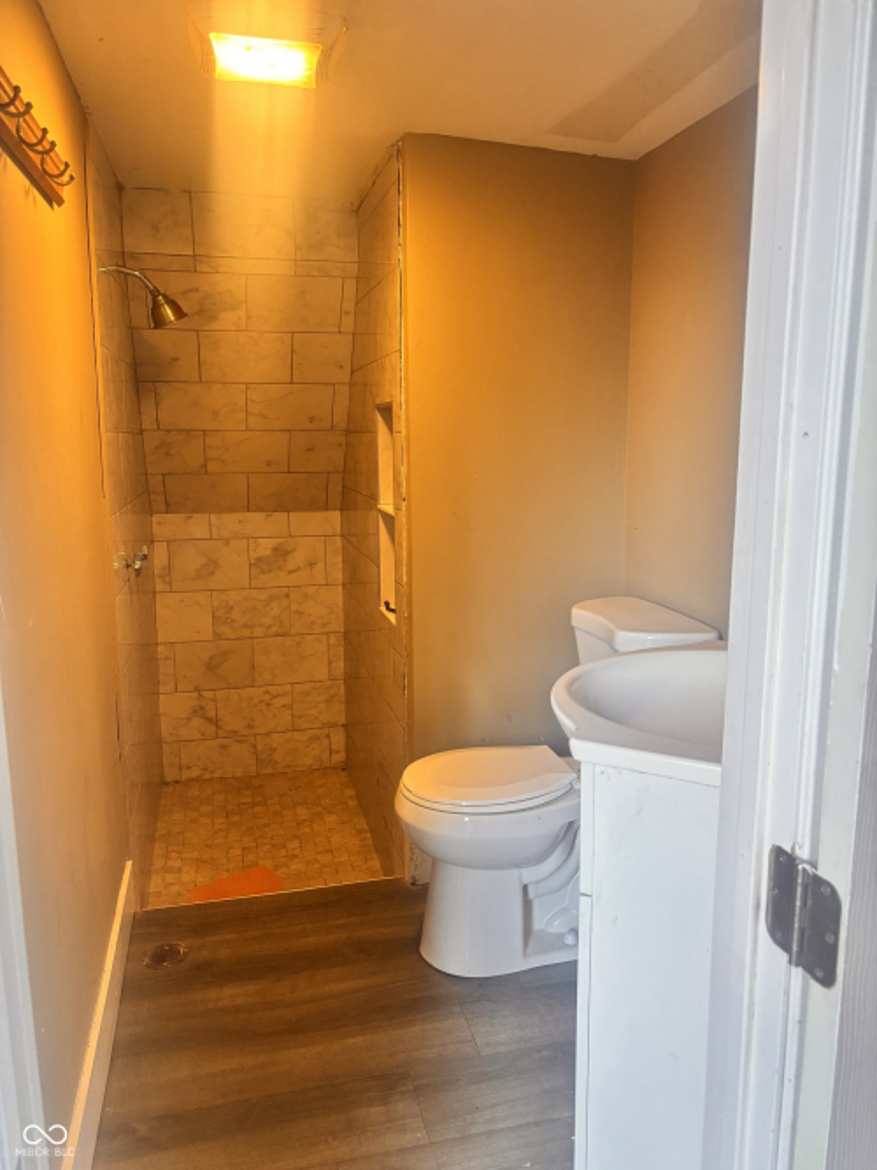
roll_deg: +0.1
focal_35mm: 26
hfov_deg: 53.0
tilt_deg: -10.8
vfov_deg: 67.3
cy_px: 585
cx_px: 438
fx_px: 879
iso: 200
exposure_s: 1/60
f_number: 1.6
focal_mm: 5.96
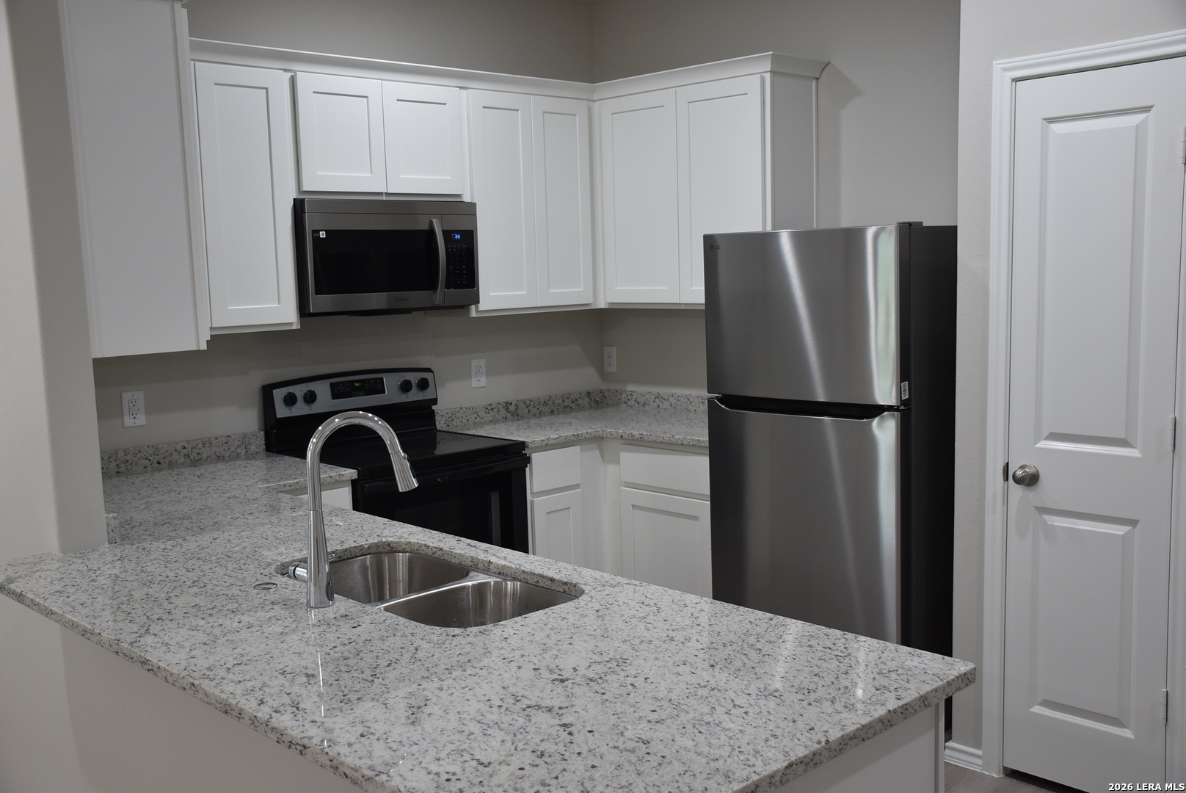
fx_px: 1187
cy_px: 396
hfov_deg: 53.1
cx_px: 593
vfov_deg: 36.9
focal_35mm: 36
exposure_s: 1/60
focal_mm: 24
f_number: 4
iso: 500
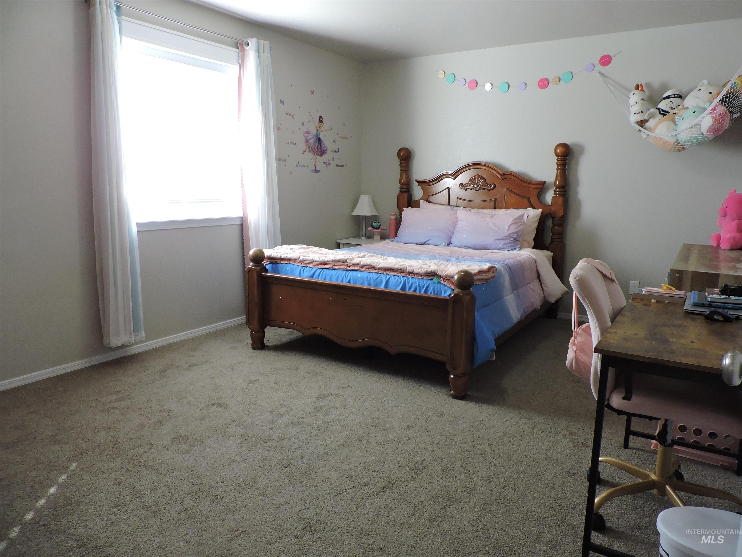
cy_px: 278
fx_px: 514
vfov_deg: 56.8
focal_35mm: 24
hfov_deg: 71.6
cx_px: 371
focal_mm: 4.3
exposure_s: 1/30
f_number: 3
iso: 280
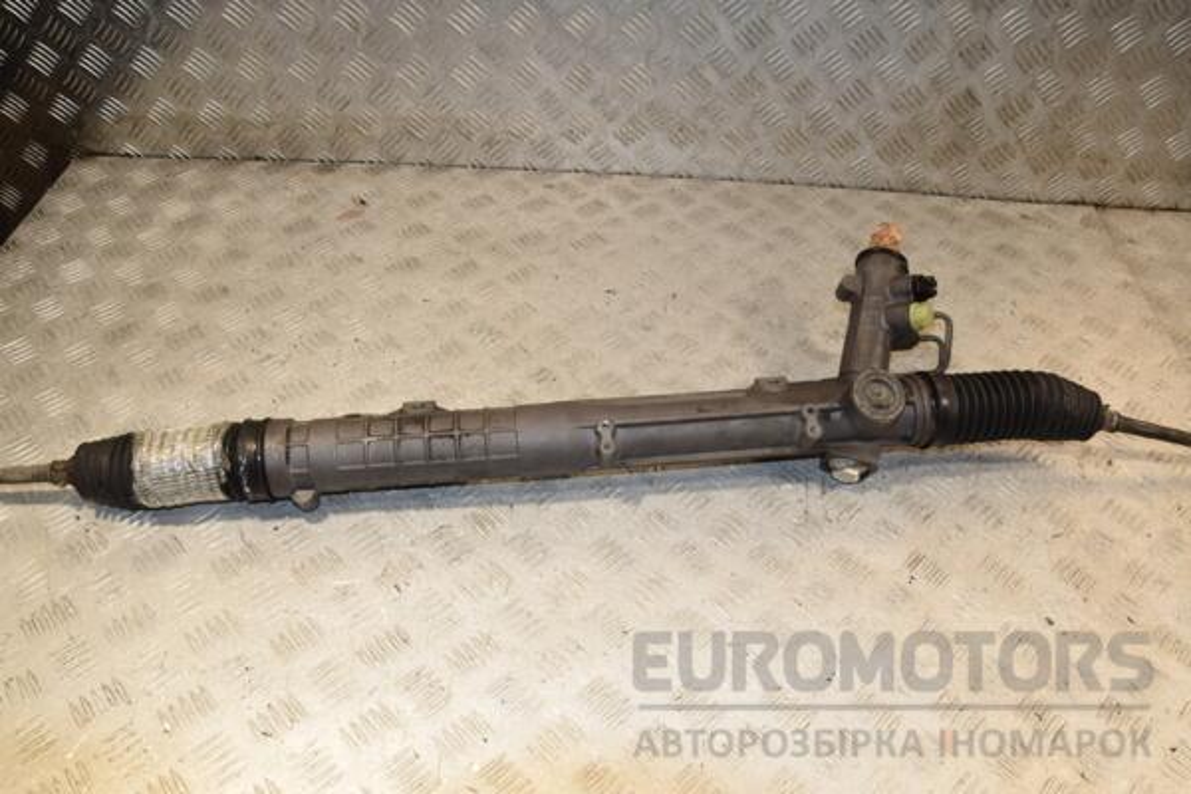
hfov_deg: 67.4
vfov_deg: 47.9
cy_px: 397
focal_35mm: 27
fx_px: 893
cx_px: 596
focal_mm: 18
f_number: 8
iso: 800
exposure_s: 1/200
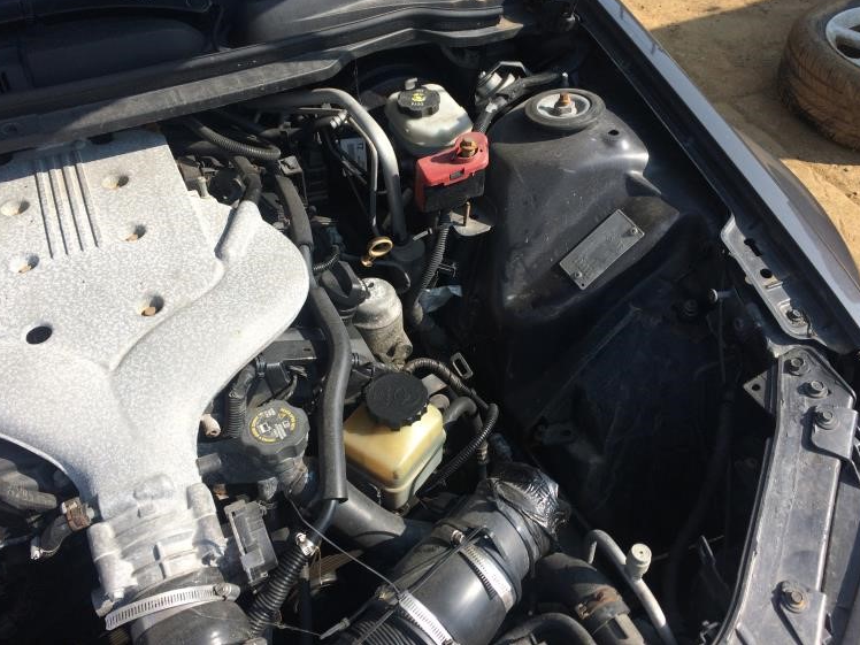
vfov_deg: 45.4
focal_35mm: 31
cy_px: 302
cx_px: 431
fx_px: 770
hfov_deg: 58.4
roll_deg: +0.2
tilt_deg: -44.5
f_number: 2.2
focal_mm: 4.15
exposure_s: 1/1368
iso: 32
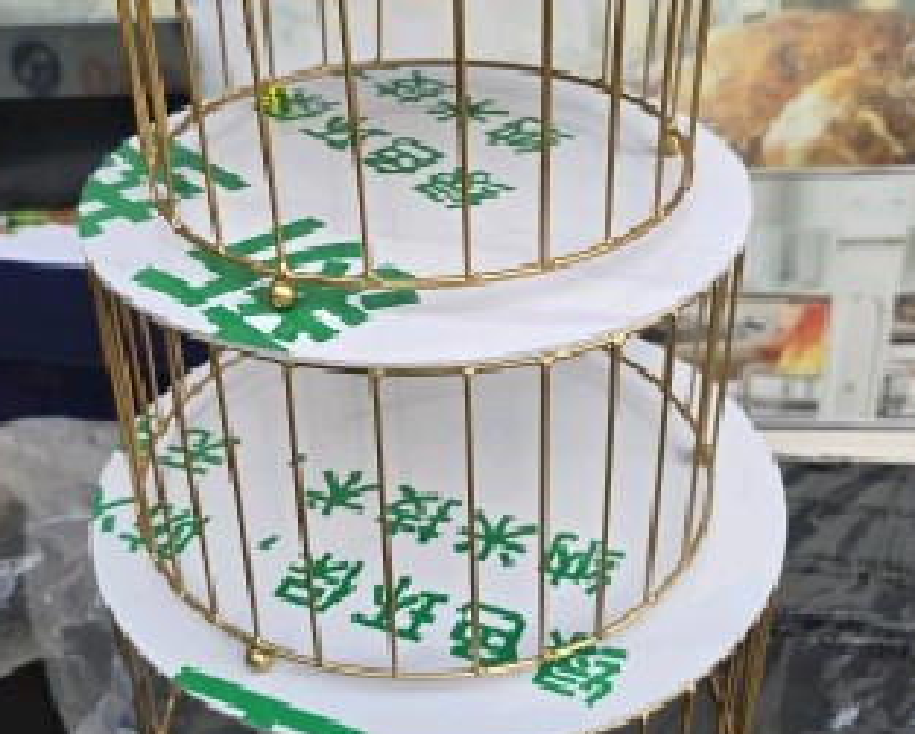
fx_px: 1166
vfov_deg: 34.8
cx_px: 441
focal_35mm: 43
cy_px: 292
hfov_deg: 42.9
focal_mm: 6.3
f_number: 1.7
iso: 32
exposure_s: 1/182
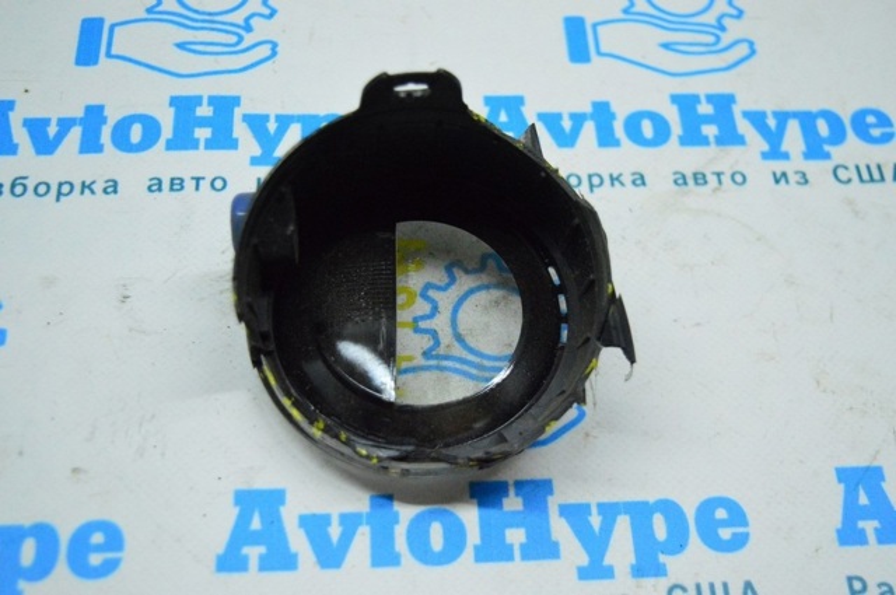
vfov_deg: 28.0
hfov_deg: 41.2
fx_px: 1193
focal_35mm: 48
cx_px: 448
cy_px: 298
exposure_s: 1/800
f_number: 4.5
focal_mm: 32
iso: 6400
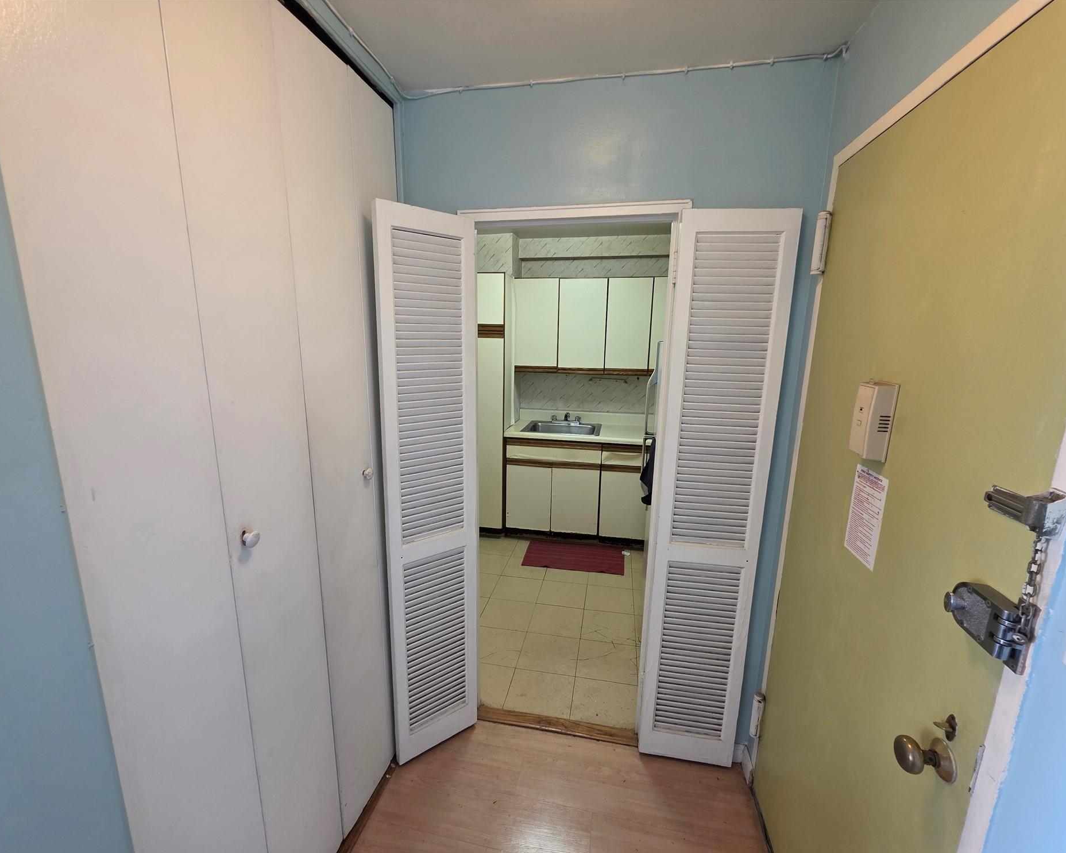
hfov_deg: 100.7
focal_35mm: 14
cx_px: 520
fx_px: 442
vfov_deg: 88.0
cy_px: 440
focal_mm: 2.2
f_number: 1.9
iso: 200
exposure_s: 1/60
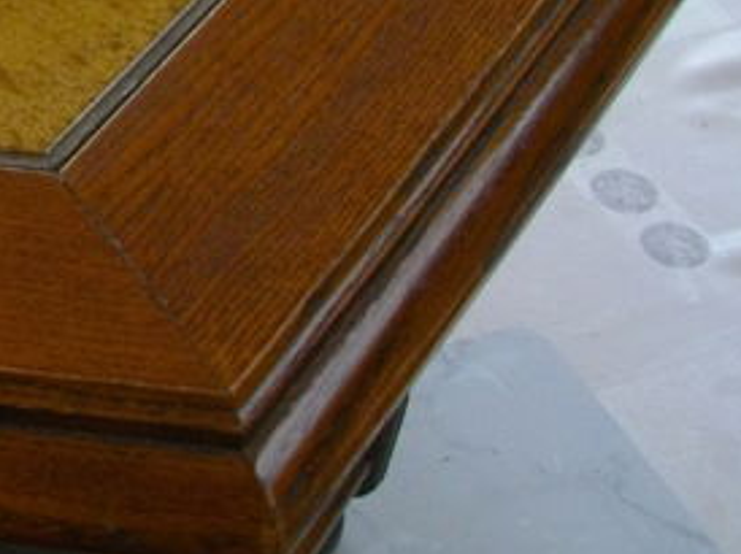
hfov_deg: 14.9
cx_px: -557
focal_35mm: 117
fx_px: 2502
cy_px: -200
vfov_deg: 12.2
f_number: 2.9
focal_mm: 5.7
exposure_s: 1/250
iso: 200
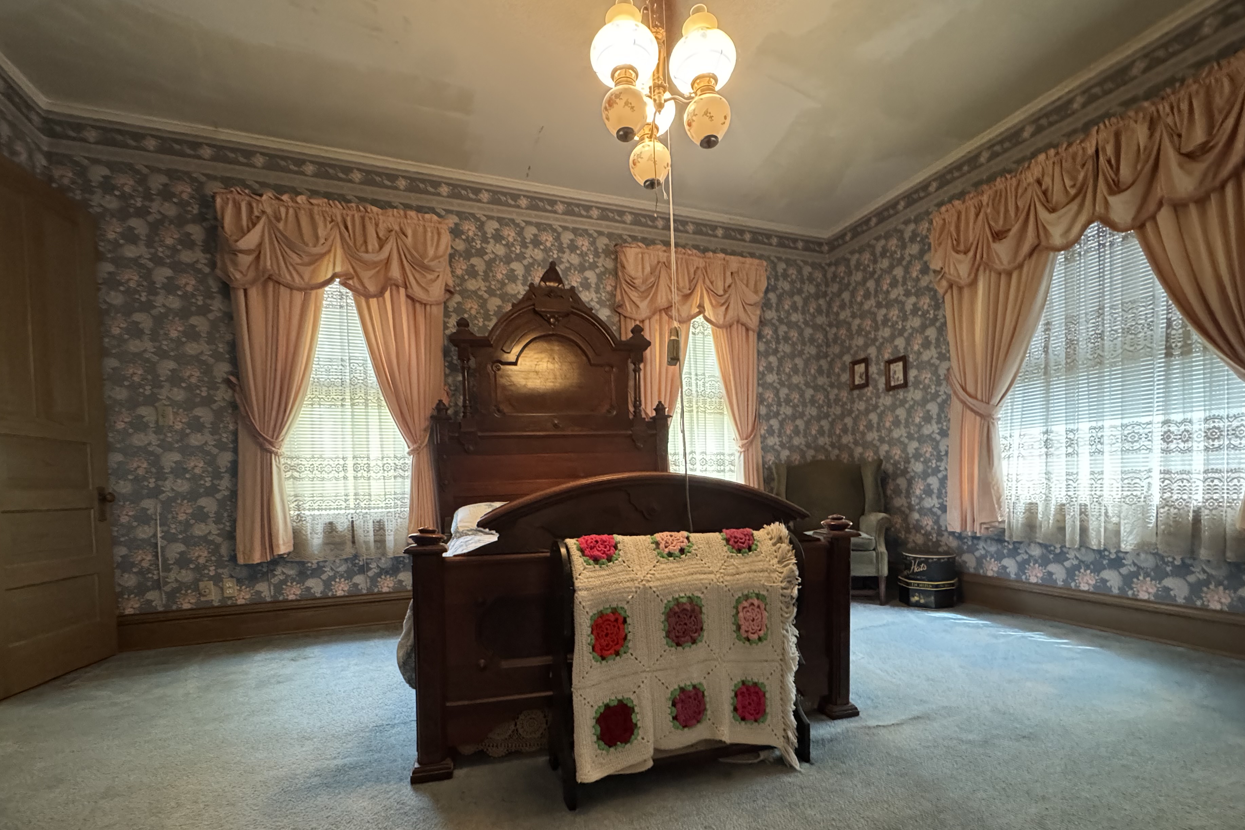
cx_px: 624
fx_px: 553
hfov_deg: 96.7
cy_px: 502
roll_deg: +1.5
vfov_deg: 72.9
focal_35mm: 16
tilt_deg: -1.3
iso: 1250
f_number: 2.2
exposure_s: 1/60
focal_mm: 2.22
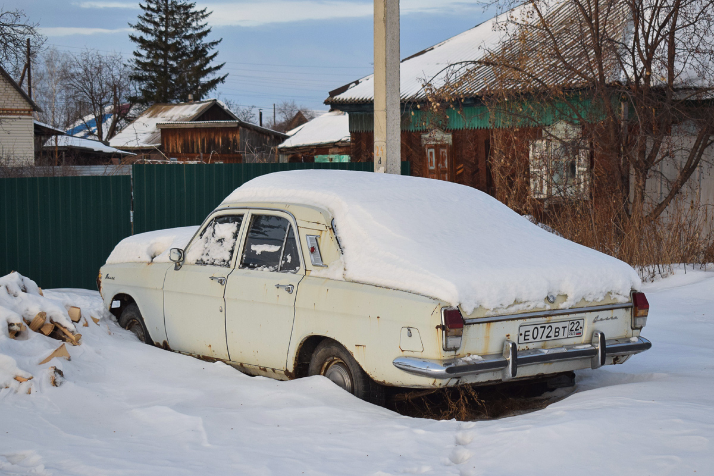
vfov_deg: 23.8
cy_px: 238
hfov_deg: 35.1
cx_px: 357
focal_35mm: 57
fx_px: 1130
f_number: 5.6
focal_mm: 38
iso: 800
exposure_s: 1/800
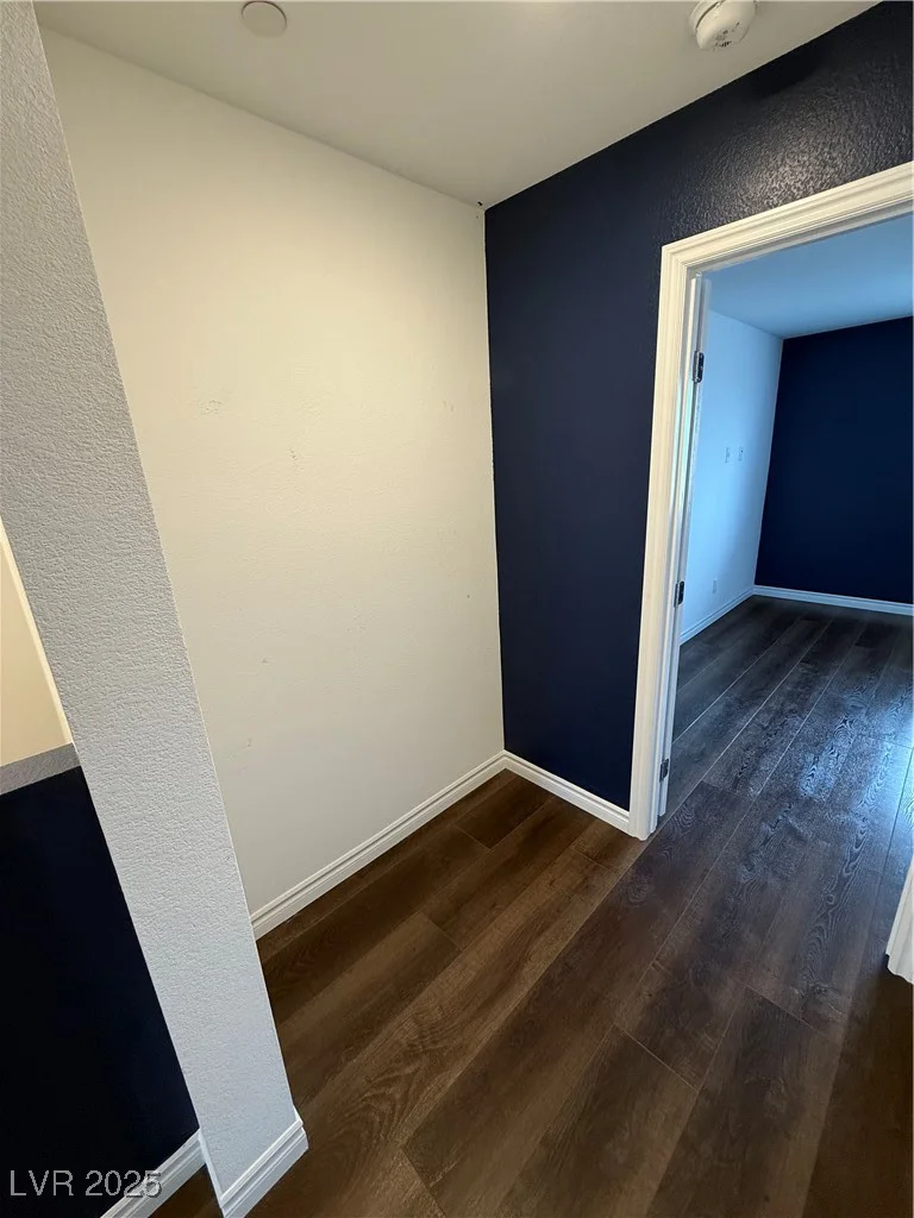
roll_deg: +3.6
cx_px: 457
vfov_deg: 102.1
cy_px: 609
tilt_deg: -15.8
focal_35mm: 14
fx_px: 493
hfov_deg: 85.7
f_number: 2.2
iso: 160
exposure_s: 1/60
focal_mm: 2.22
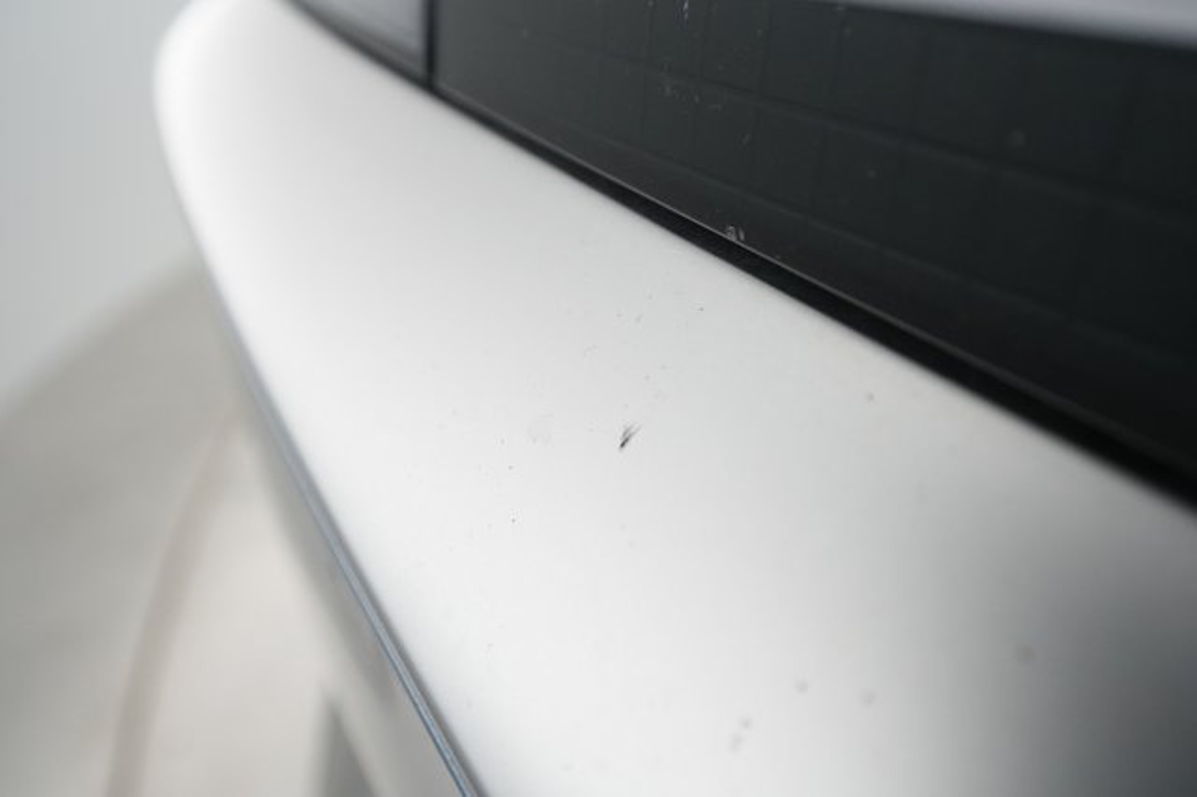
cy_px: 398
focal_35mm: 28
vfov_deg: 46.4
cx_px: 598
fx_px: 930
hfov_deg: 65.5
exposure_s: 1/125
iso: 5000
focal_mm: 28
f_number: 5
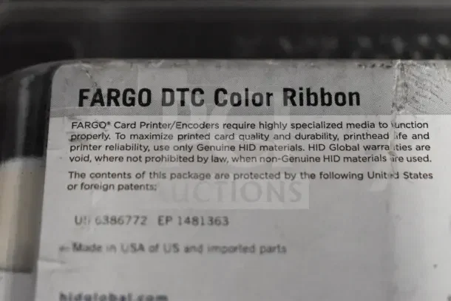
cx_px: 226
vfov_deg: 18.9
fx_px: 902
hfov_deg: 28.1
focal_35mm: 72
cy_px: 150
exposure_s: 1/80
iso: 11400
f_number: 5.3
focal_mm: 48
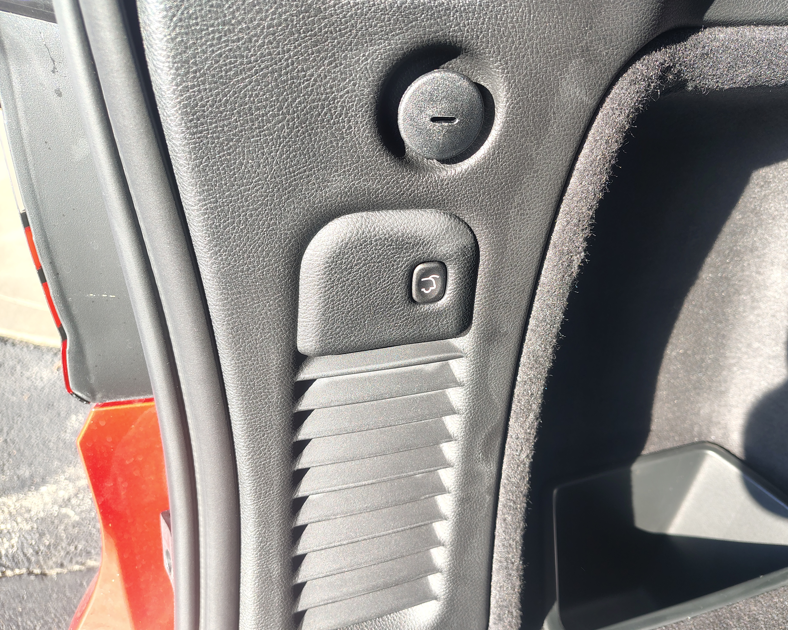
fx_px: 606
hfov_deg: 65.9
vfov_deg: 54.9
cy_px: 323
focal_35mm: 26
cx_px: 430
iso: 113
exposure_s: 1/111
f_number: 1.8
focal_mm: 5.56
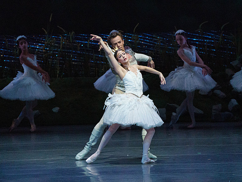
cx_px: 125
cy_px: 88
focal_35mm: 425
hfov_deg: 4.7
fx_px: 2977
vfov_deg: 3.5
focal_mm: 358
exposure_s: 1/320
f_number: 5.6
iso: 8000
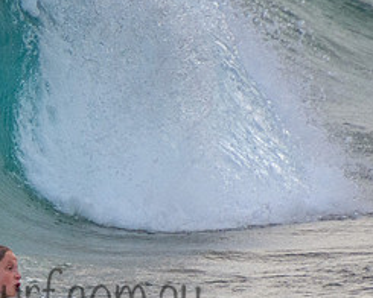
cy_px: 279
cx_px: 40
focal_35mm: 1368
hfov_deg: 1.4
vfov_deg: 1.1
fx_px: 15102
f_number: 5.6
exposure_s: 1/1600
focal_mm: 400
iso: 1100
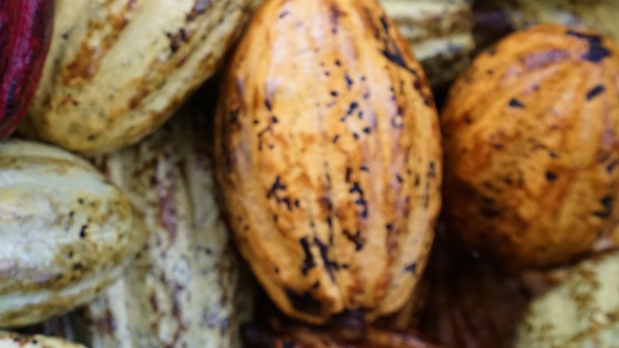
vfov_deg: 18.1
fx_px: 1083
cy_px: 63
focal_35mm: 66
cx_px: 70
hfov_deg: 30.6
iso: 1600
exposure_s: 1/40
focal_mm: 35
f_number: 8
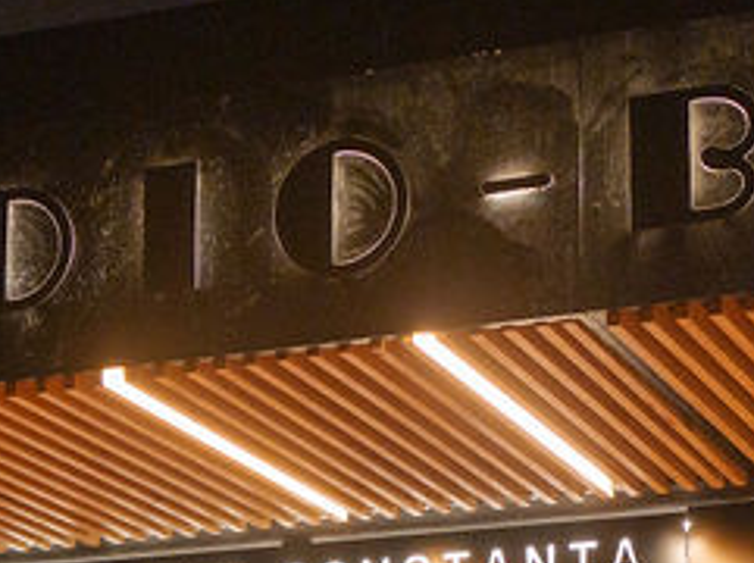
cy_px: 874
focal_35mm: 147
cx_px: 50
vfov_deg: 9.7
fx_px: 3197
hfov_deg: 13.3
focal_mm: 35
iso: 2000
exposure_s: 1/160
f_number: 2
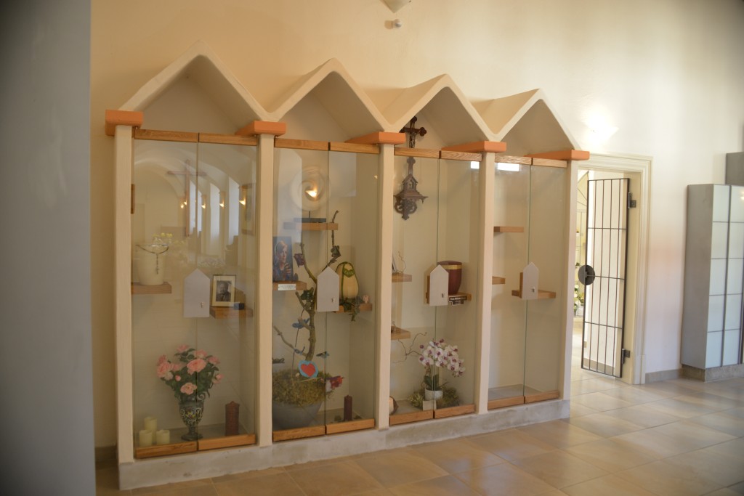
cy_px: 248
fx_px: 579
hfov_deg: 65.5
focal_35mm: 28
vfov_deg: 46.4
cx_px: 372
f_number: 3.5
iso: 450
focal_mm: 28
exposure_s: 1/30
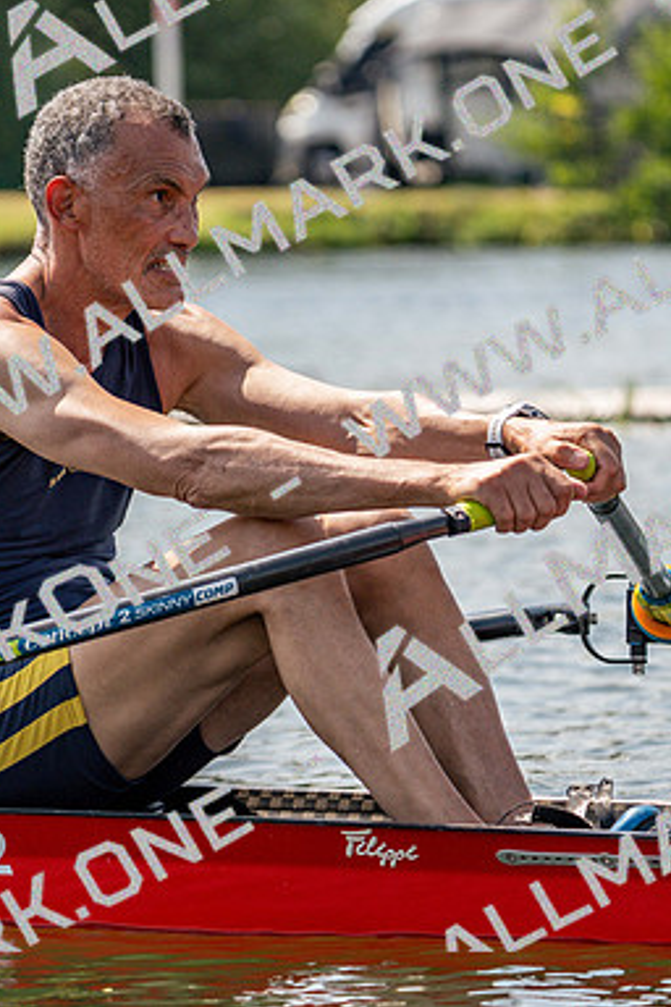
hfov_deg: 4.5
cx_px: 152
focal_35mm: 302
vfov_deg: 6.8
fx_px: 8443
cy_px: 502
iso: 250
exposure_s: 1/1600
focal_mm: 200
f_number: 5.6
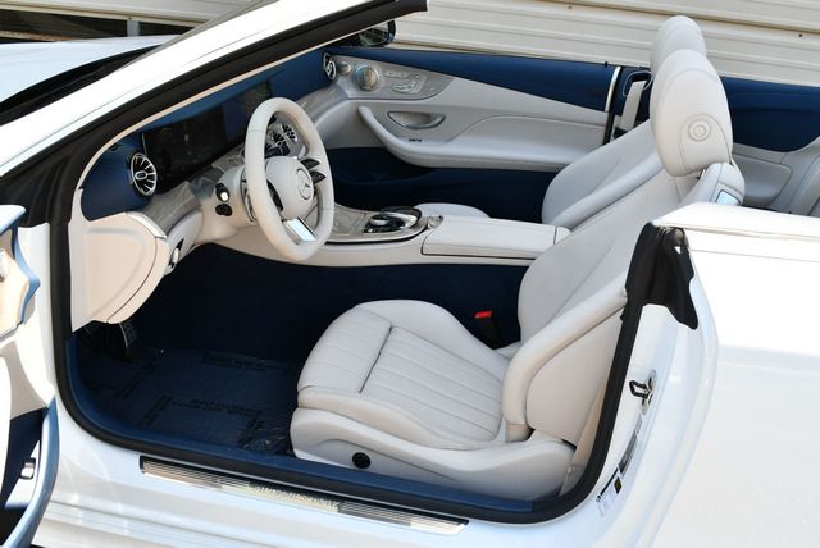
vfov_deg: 36.9
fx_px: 821
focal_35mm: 36
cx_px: 410
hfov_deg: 53.1
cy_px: 274
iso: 320
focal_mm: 18
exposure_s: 1/250
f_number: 5.6
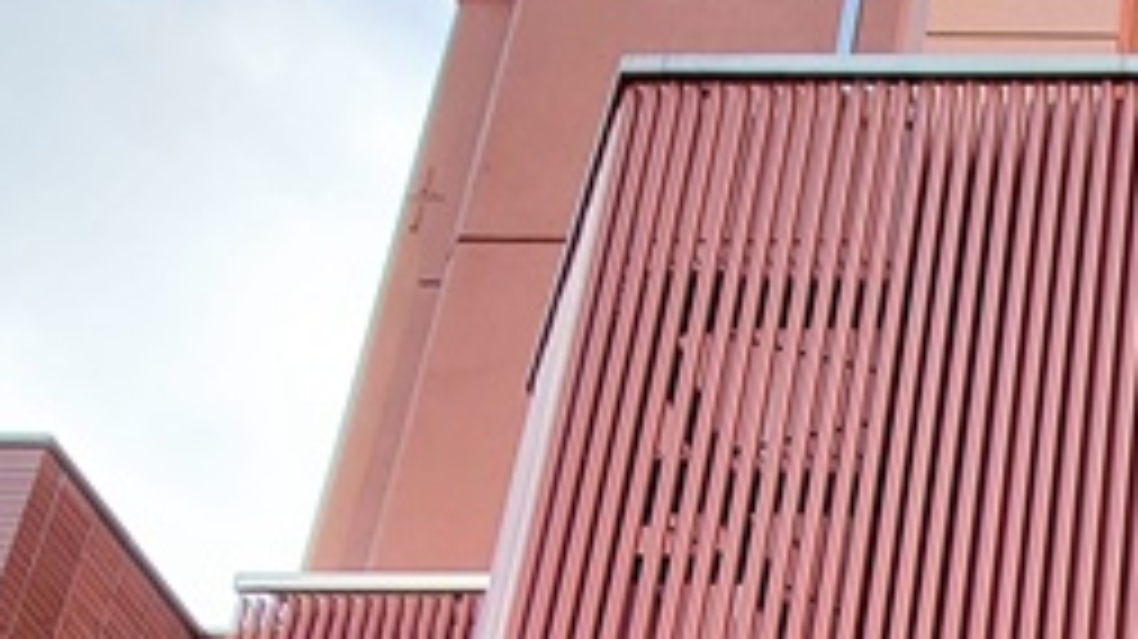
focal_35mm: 56
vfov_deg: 13.7
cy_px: 1620
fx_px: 1689
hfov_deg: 29.8
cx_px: 1480
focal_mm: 2.2
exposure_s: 1/120
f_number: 2.2
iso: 64
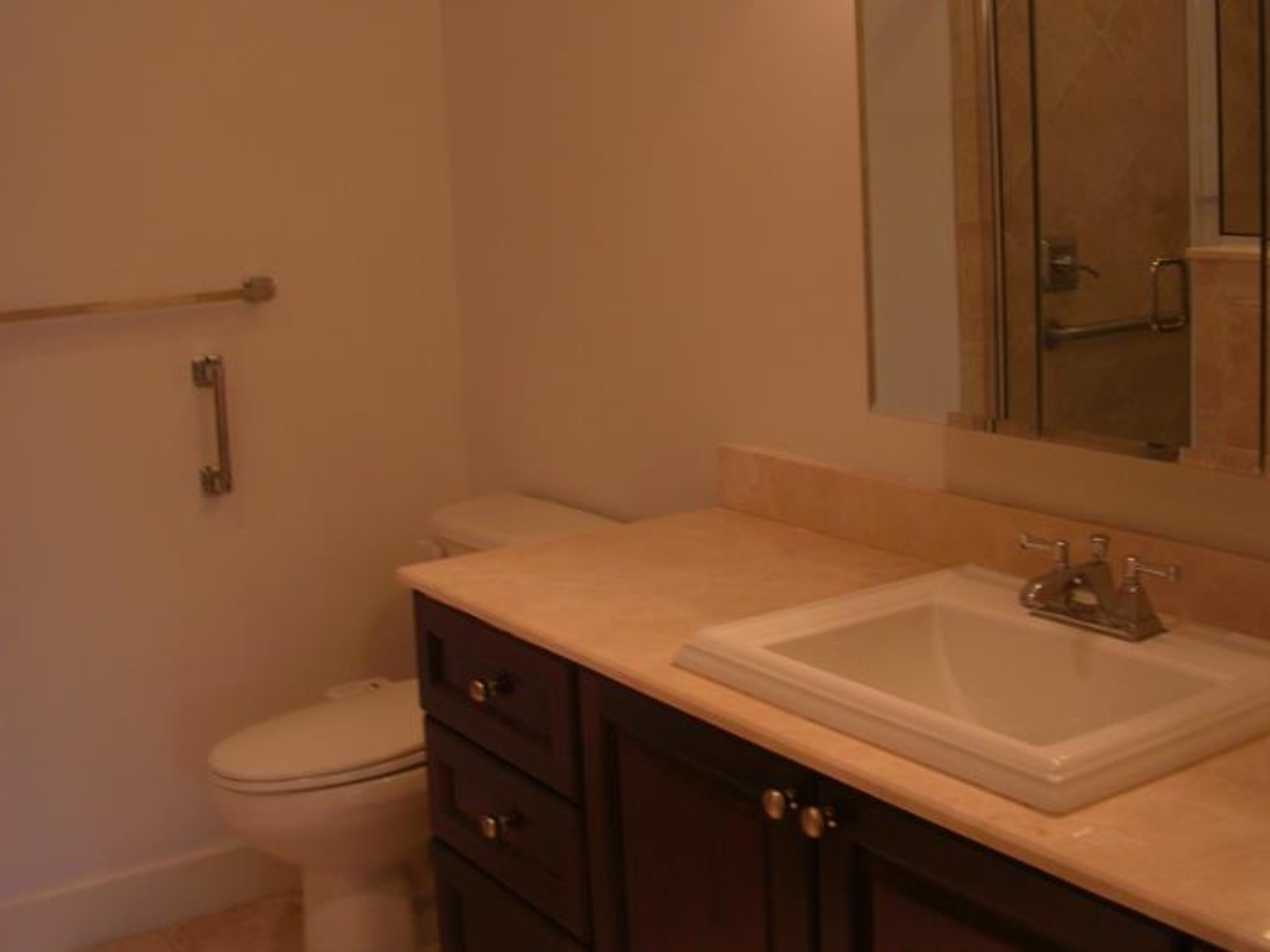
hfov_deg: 43.8
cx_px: 697
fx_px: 1577
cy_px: 419
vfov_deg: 33.5
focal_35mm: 43
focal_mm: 5.8
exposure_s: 1/21.8
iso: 50
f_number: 2.8
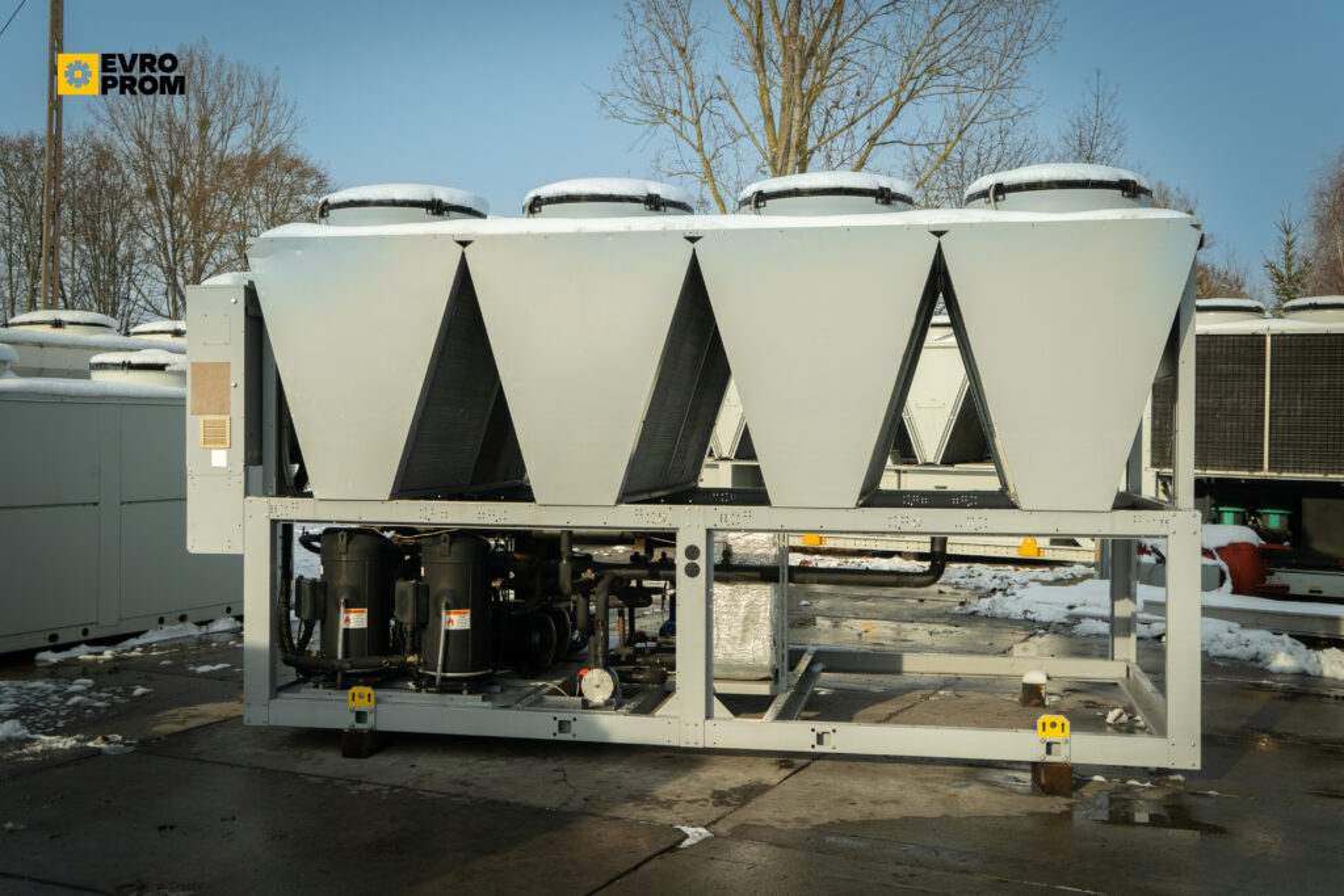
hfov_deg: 51.9
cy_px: 448
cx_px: 672
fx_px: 1381
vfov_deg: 36.0
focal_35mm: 37
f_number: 8
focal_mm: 37
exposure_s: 1/320
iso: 200
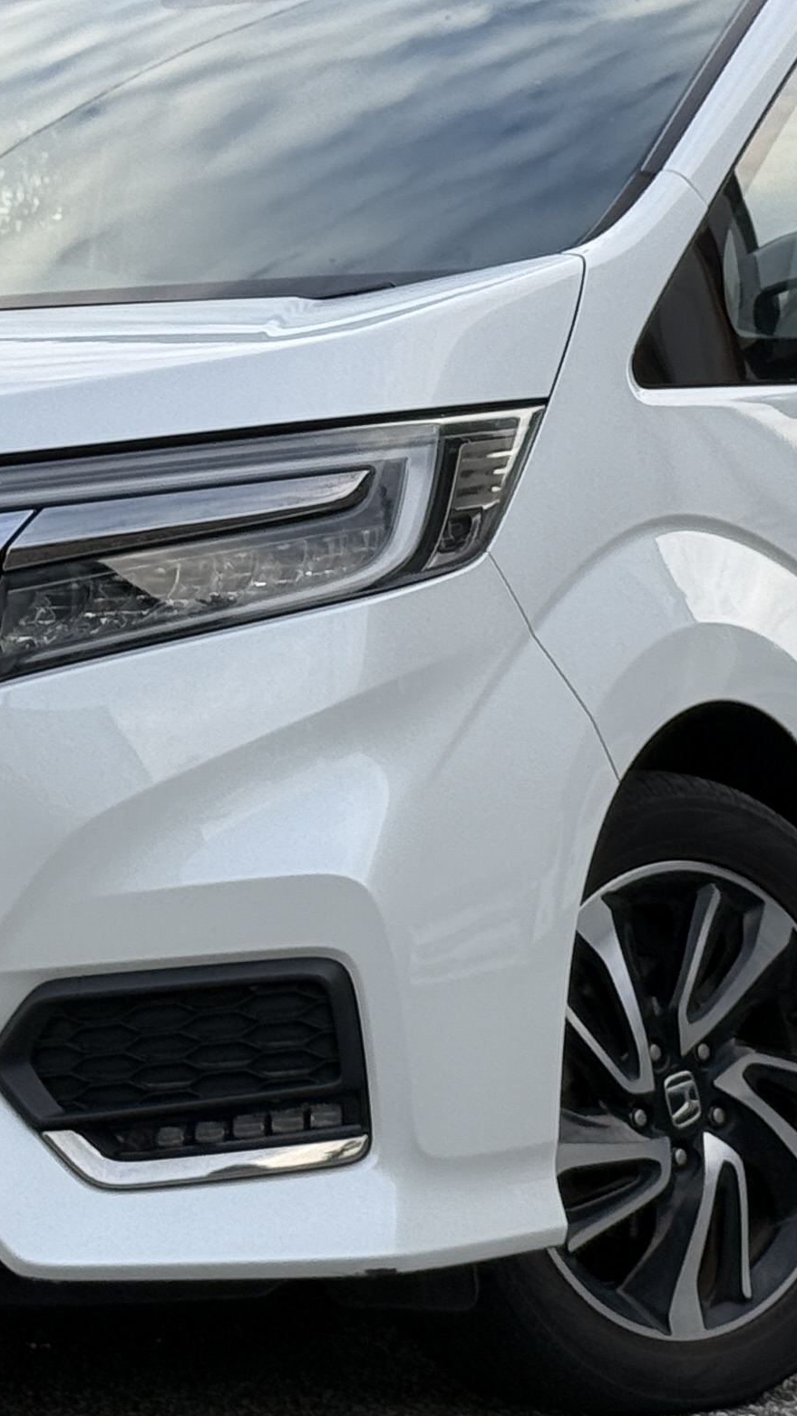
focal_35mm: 135
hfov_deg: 9.0
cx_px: 296
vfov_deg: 15.9
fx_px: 5070
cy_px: 432
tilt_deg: +3.2
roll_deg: +0.0
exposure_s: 1/615
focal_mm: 6.76
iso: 64
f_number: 1.78
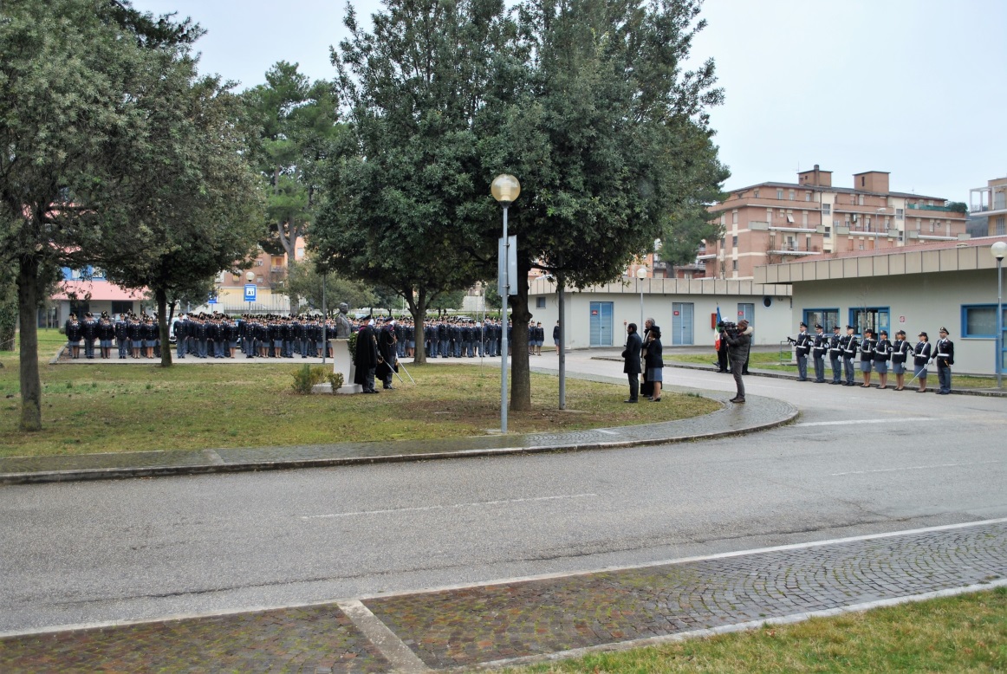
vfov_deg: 40.1
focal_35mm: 33
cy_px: 337
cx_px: 504
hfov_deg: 57.2
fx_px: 924
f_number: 4
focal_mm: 22
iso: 100
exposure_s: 1/125
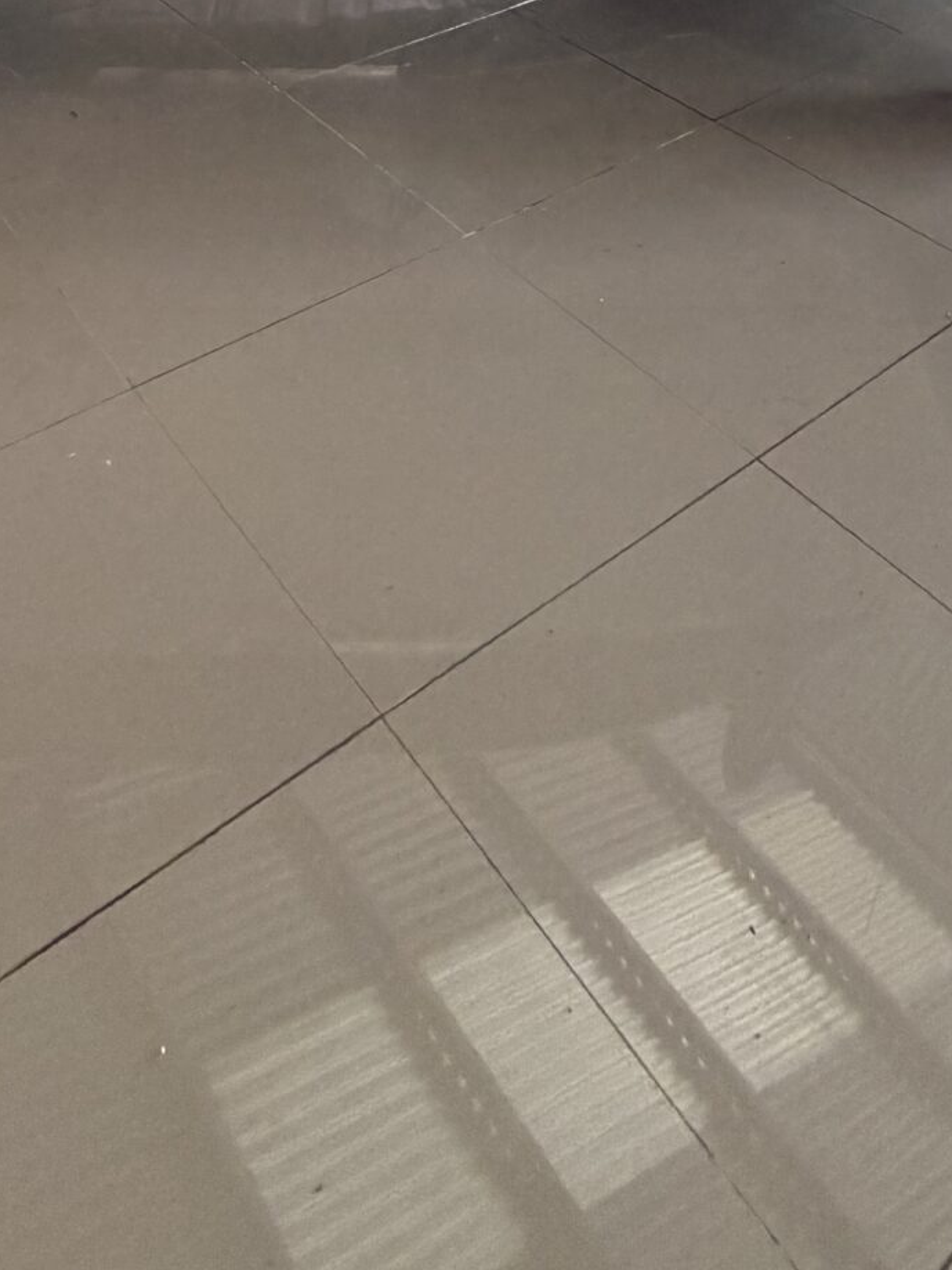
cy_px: -477
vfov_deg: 32.3
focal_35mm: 39
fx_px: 1430
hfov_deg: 36.7
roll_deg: +2.1
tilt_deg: -3.5
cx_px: 412
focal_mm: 2.22
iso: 320
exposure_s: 1/96
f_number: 2.2
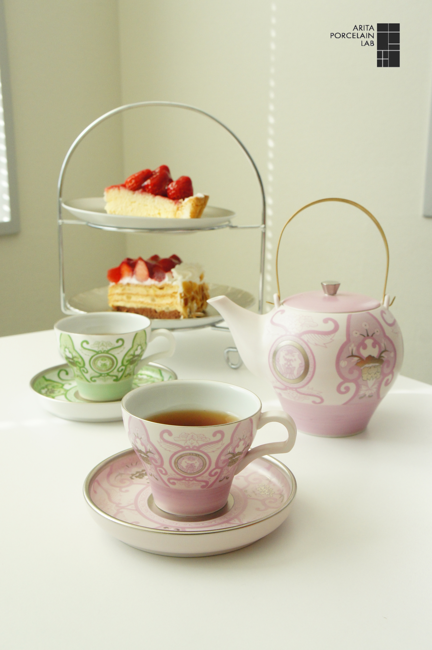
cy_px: 325
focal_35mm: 39
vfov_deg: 49.6
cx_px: 216
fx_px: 703
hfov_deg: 34.2
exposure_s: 1/125
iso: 1600
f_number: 7.1
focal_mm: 26
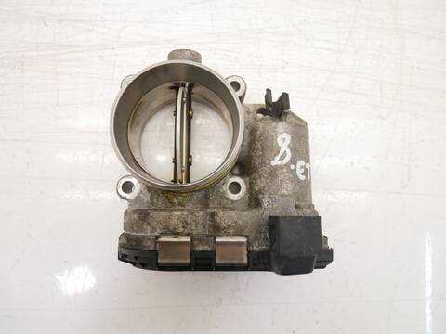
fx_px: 309
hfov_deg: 71.6
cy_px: 167
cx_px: 223
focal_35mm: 24
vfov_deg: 56.8
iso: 400
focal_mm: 12
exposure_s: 1/60
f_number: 3.5
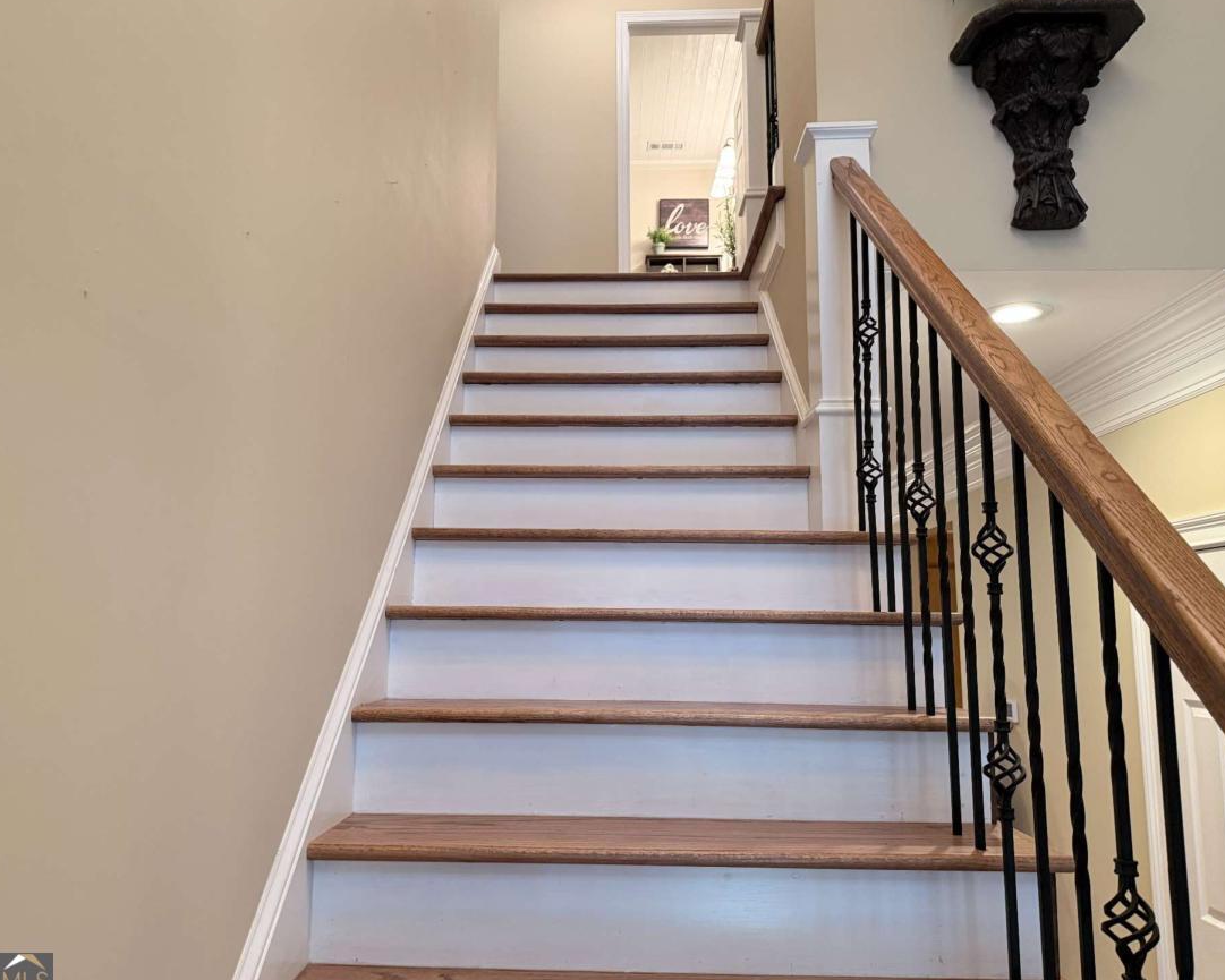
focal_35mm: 26
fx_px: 943
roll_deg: -0.7
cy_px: 494
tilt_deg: +8.1
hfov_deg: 66.0
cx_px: 579
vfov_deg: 54.9
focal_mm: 6.76
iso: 320
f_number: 1.78
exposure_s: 1/120
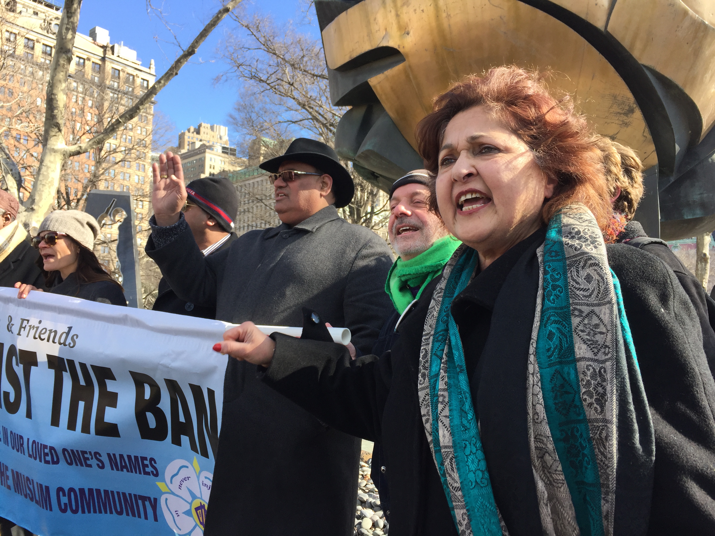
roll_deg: +1.2
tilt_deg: +4.7
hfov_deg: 61.7
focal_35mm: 29
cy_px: 268
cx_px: 358
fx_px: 599
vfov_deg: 48.2
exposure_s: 1/507
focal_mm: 4.15
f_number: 2.2
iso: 32
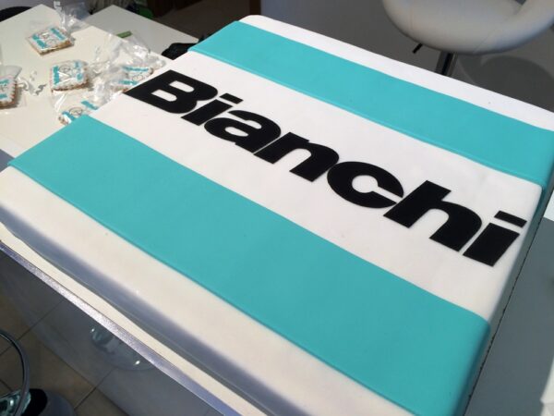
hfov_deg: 61.7
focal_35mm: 29
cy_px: 208
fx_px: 464
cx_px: 277
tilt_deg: -47.8
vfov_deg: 48.2
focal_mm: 4.15
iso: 50
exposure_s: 1/100
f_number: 2.2
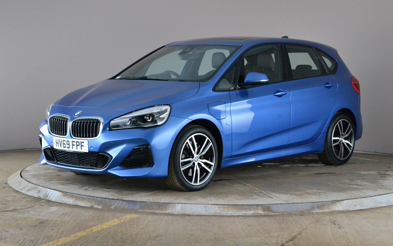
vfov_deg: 18.7
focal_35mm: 70
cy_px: 116
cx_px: 197
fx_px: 745
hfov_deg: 29.6
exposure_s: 1/40
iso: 3200
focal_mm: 45
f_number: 11
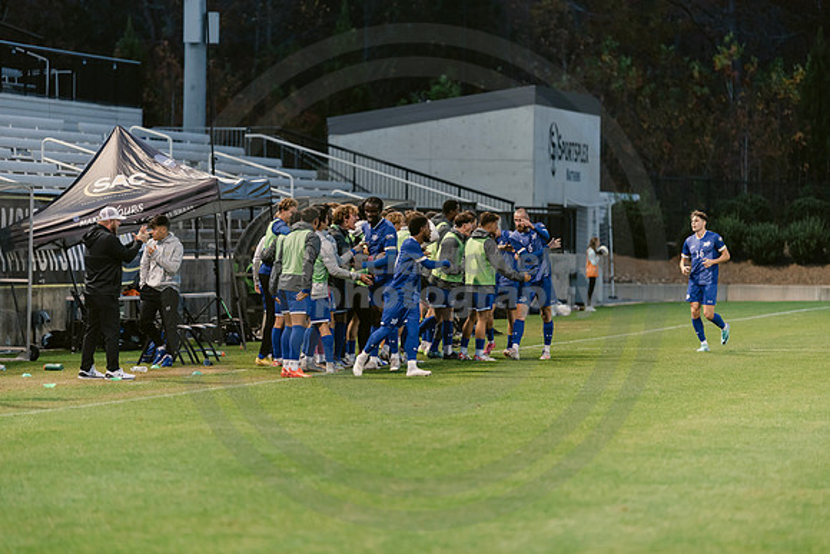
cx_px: 415
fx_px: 4612
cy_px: 277
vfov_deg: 6.9
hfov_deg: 10.3
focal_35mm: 200
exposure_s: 1/320
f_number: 2.8
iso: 1600
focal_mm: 200
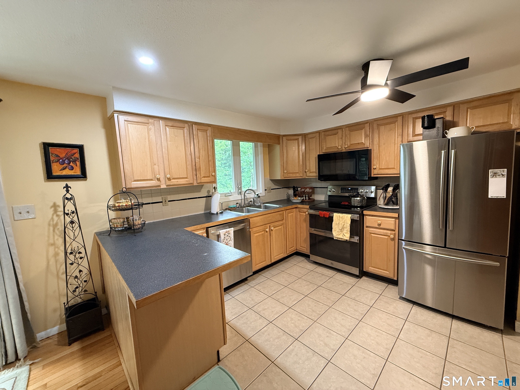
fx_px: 210
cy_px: 195
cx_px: 260
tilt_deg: -5.0
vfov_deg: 85.7
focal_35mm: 14
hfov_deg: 102.1
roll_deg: +2.6
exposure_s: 1/60
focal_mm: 2.22
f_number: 2.2
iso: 400
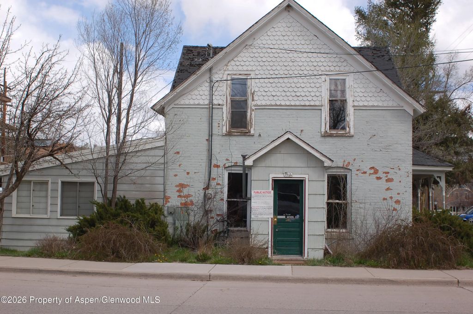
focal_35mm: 48
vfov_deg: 28.0
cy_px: 157
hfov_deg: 41.1
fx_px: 630
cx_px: 236
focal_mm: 32
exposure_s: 1/250
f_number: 9
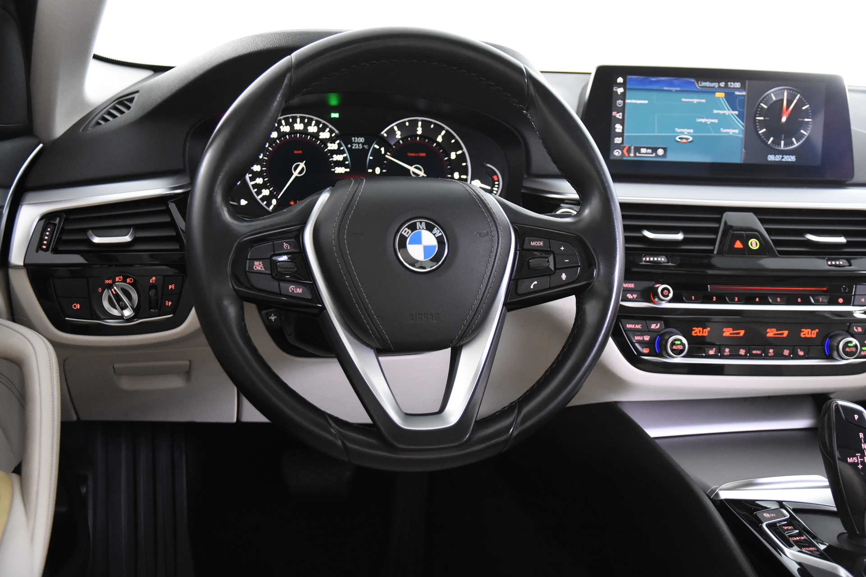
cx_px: 433
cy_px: 288
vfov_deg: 31.9
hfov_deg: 46.4
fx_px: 1010
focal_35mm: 42
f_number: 3.2
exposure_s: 1/50
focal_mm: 28
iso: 4000
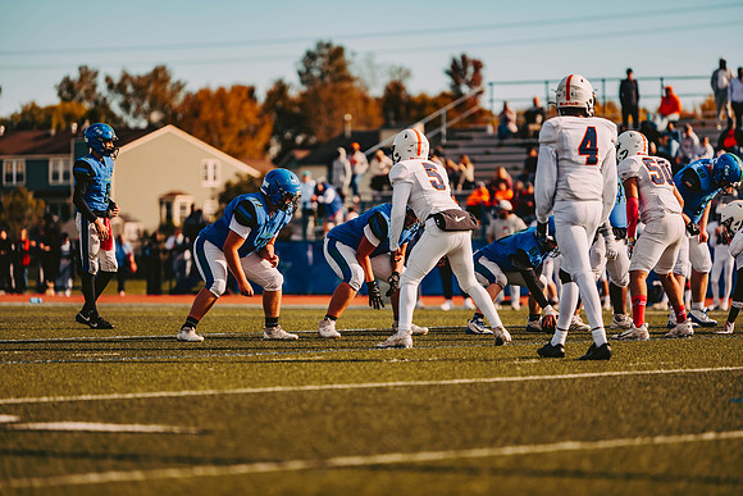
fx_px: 4129
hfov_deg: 10.3
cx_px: 372
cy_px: 248
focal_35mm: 200
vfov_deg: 6.9
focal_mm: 200
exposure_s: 1/1600
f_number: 2.8
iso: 160
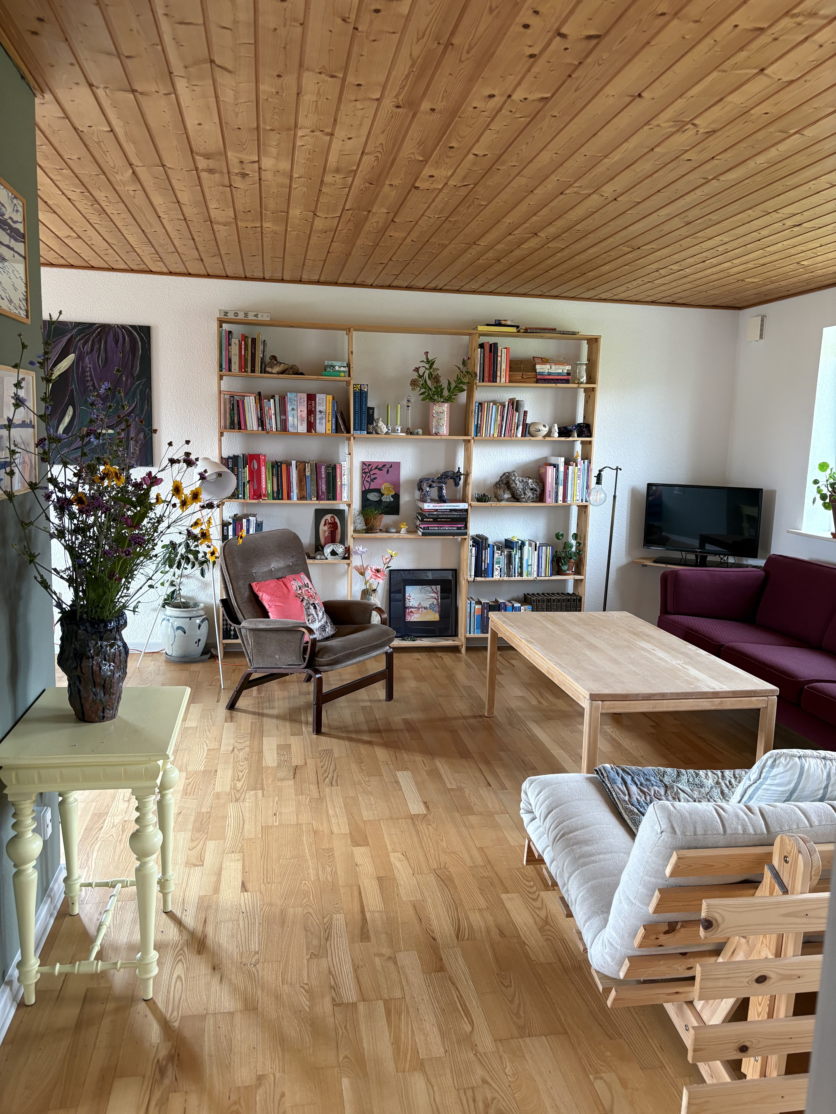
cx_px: 418
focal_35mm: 26
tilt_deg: -7.0
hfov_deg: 53.1
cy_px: 557
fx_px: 837
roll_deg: -1.6
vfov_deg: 67.3
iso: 160
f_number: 1.6
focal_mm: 5.96
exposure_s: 1/50
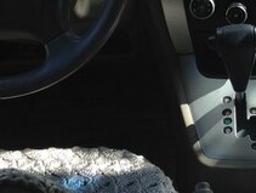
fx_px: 763
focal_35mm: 103
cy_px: -30
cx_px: 256
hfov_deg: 18.5
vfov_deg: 14.0
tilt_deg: -22.7
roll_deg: +1.2
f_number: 2.4
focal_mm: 4.12
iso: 50
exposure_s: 1/211
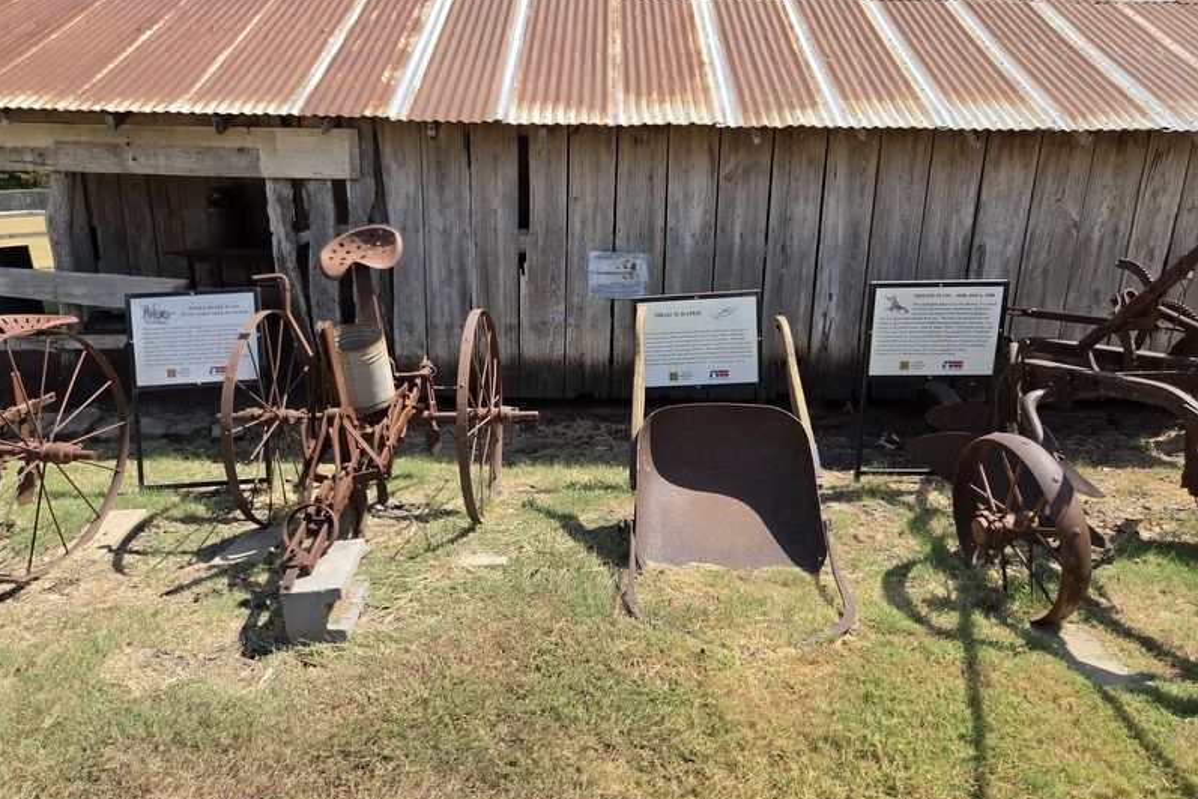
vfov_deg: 53.2
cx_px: 598
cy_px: 395
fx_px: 799
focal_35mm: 24
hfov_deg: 73.7
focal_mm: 5.4
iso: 80
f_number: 1.8
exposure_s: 1/2558
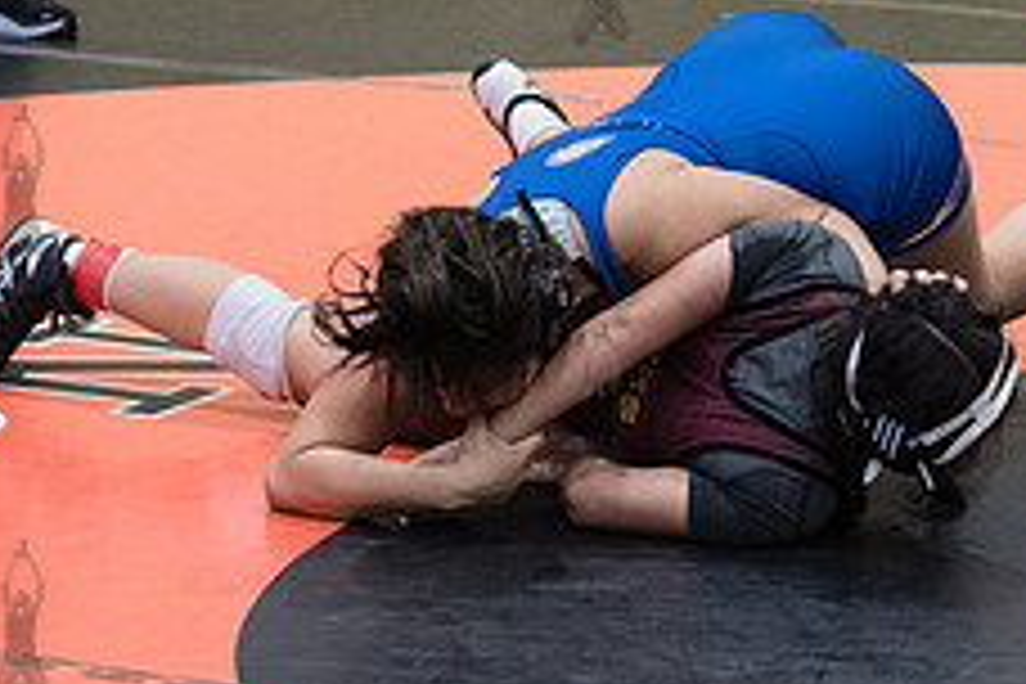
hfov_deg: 11.5
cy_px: 398
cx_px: 598
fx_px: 5073
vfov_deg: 7.7
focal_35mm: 178
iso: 8000
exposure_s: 1/640
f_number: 3.2
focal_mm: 70
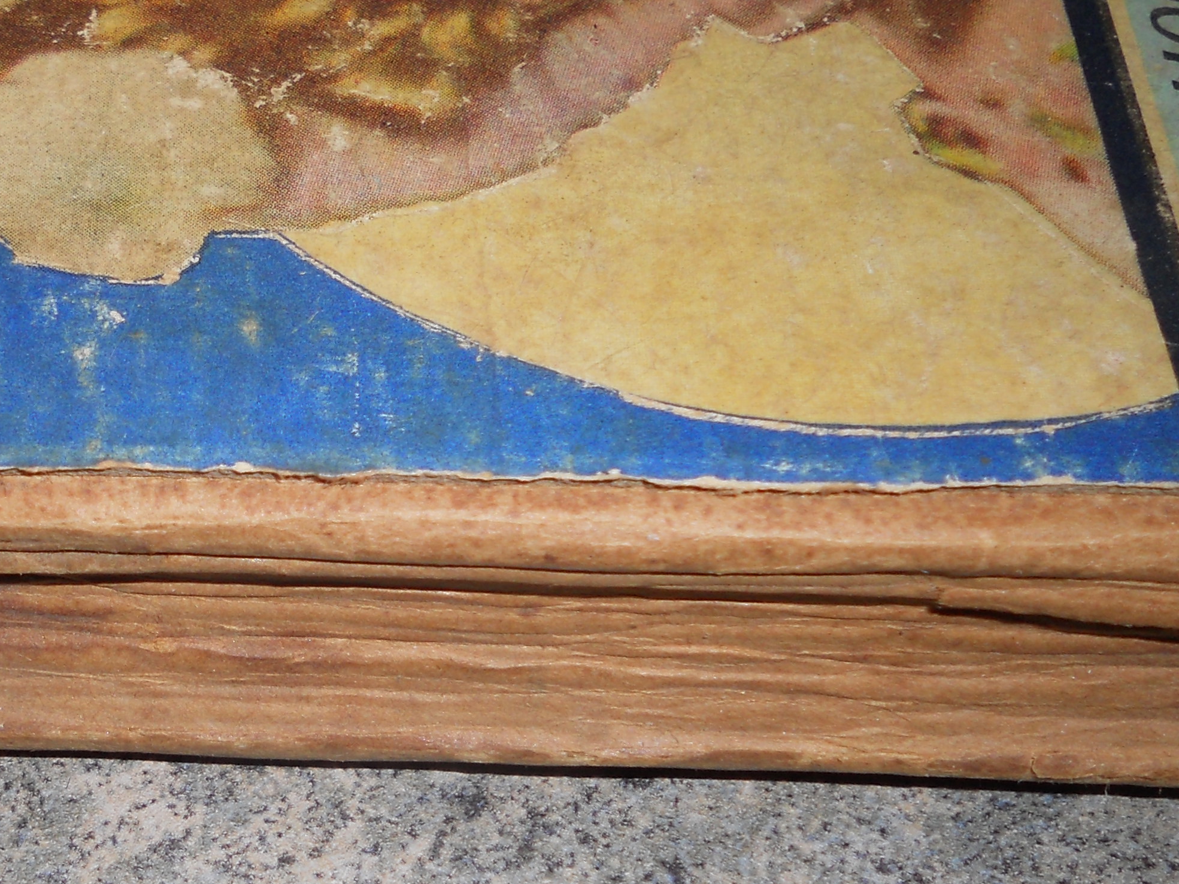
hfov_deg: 28.9
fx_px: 2214
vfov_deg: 22.6
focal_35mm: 65
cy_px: 510
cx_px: 183
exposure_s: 1/25
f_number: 8.8
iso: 80
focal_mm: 5.8
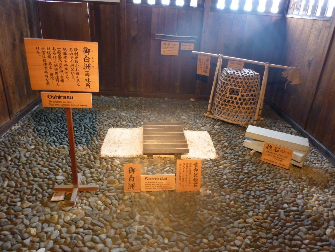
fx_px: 242
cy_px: 126
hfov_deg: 69.4
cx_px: 168
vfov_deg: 54.9
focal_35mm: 25
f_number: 3.3
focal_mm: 4.5
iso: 400
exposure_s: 1/8
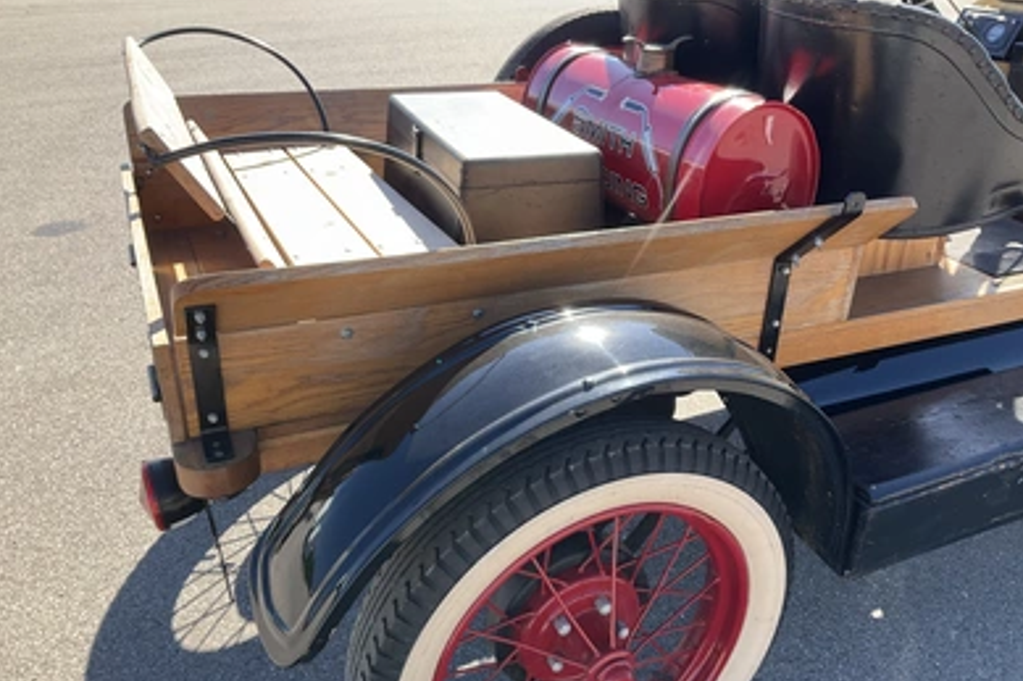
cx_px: 521
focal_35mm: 31
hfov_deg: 60.3
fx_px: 880
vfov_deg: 42.3
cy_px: 352
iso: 25
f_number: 1.8
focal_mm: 3
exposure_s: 1/419
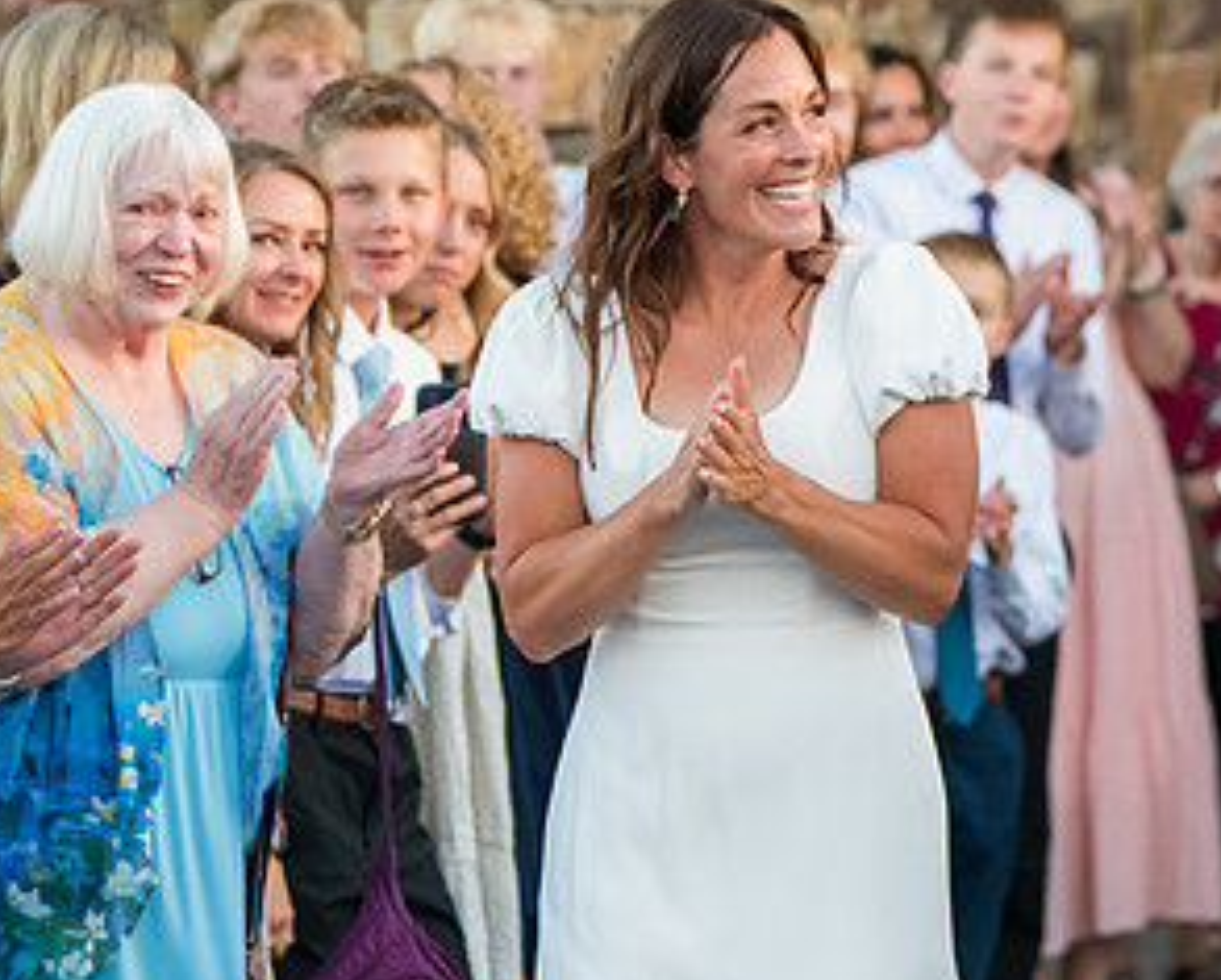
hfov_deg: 8.3
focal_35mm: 232
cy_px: 379
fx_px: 8392
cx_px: 1261
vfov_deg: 6.7
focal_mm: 95
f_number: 2.8
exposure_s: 1/1250
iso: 4000
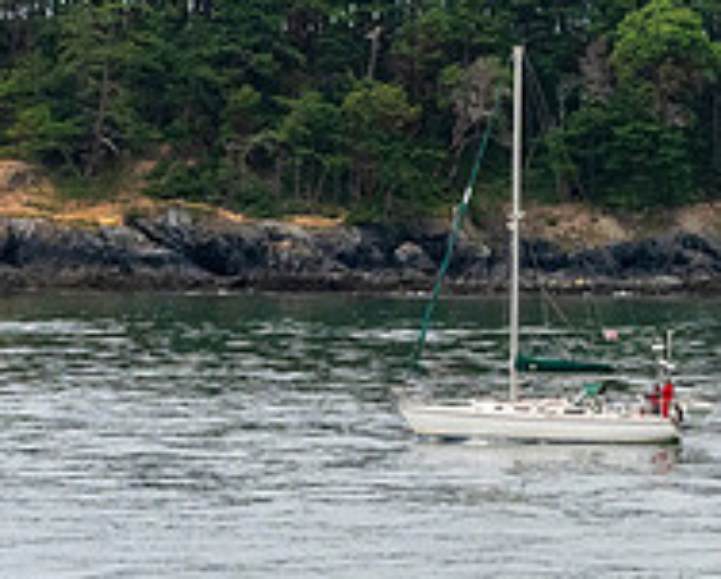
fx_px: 7245
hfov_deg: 5.7
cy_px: 434
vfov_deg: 4.6
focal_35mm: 339
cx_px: 782
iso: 1400
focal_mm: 70
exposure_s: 1/2000
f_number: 11
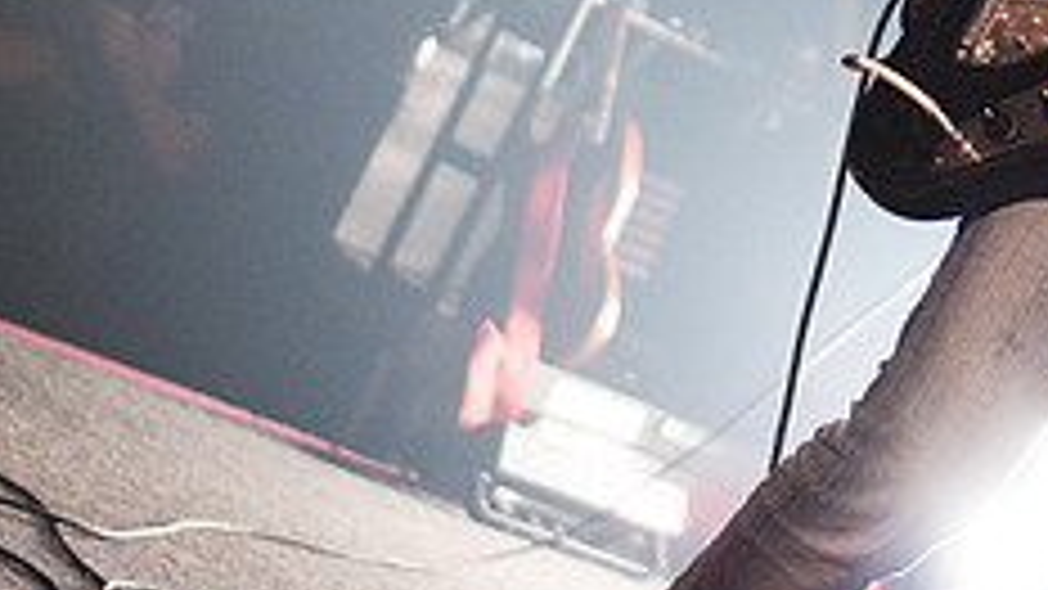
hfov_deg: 17.7
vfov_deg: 10.3
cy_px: 11
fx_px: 3251
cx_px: 1120
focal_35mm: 117
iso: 1000
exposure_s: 1/500
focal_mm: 30
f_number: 1.8
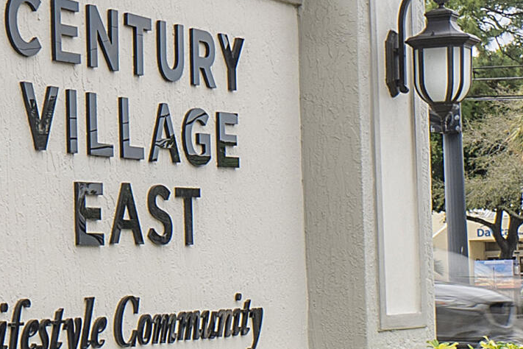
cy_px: 219
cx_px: -35
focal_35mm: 114
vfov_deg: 12.0
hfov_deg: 17.4
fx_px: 1656
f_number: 9
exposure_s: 1/160
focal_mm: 18
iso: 200
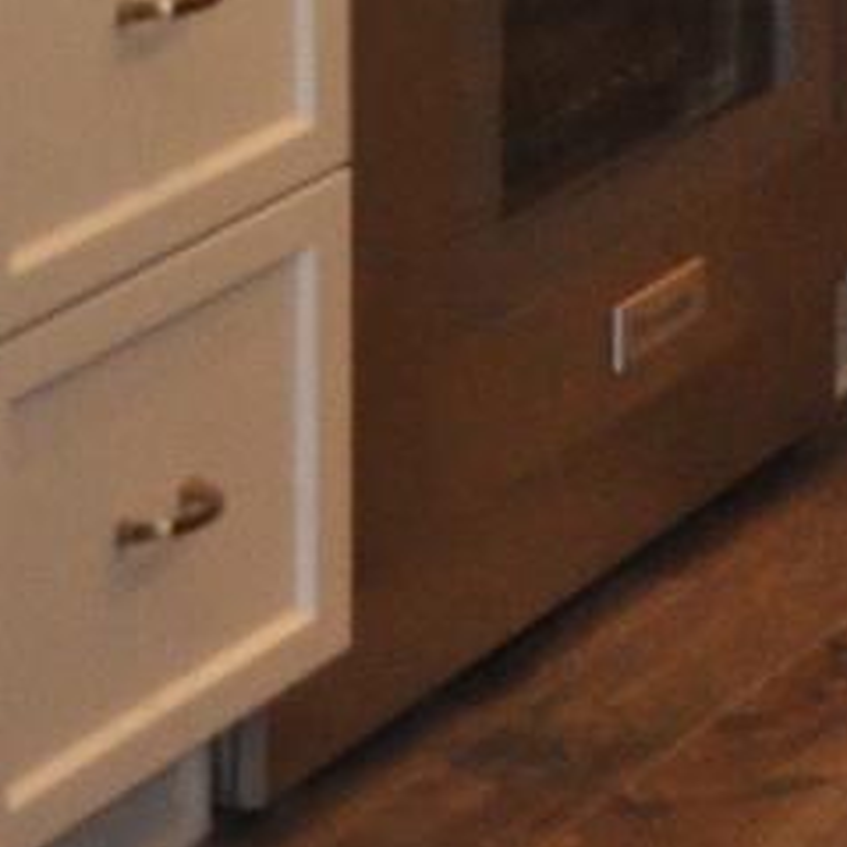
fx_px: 8443
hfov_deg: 5.4
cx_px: 2661
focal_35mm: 305
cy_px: -1364
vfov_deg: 5.5
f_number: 4
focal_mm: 28
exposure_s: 1/125
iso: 720
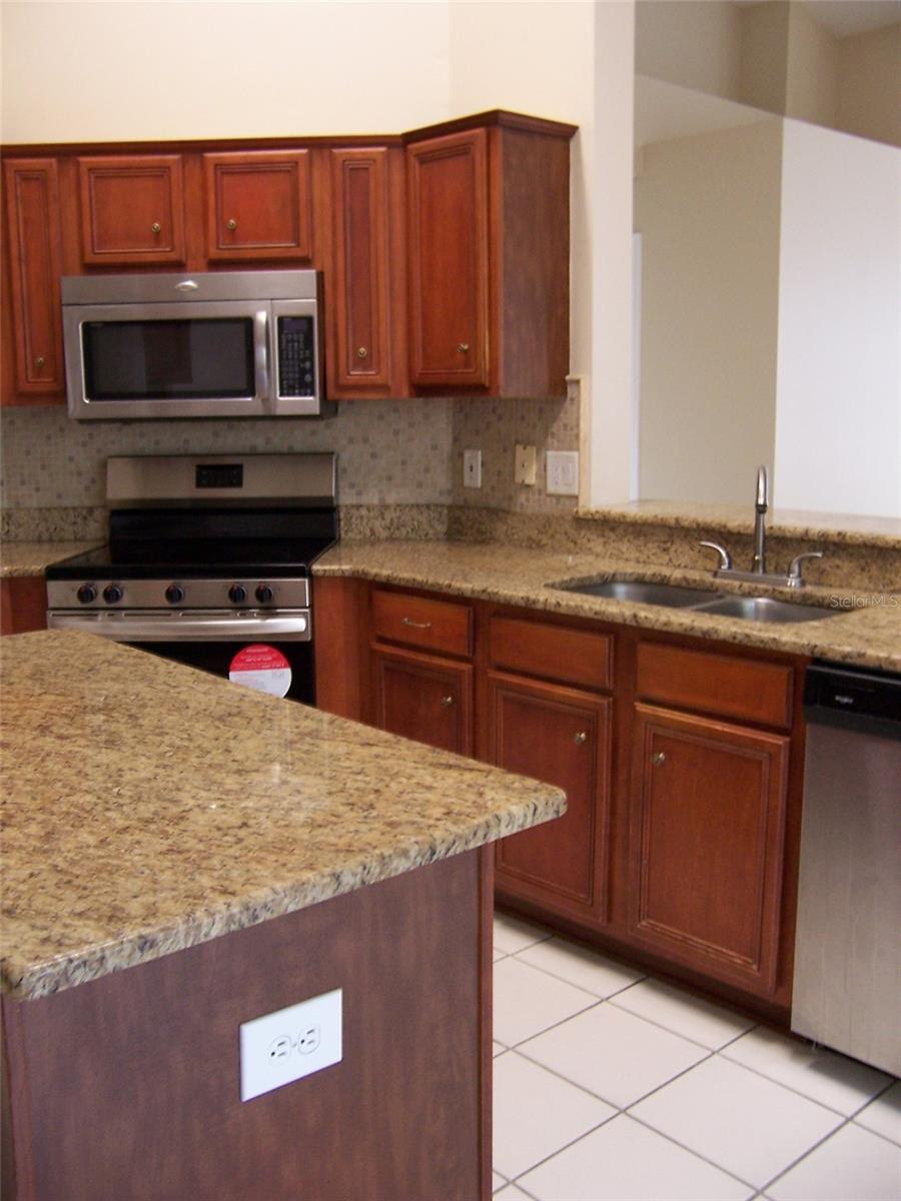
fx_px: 1145
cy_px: 600
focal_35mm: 33
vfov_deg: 55.4
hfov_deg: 42.9
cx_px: 450
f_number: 3.4
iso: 140
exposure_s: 1/8
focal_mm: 5.5
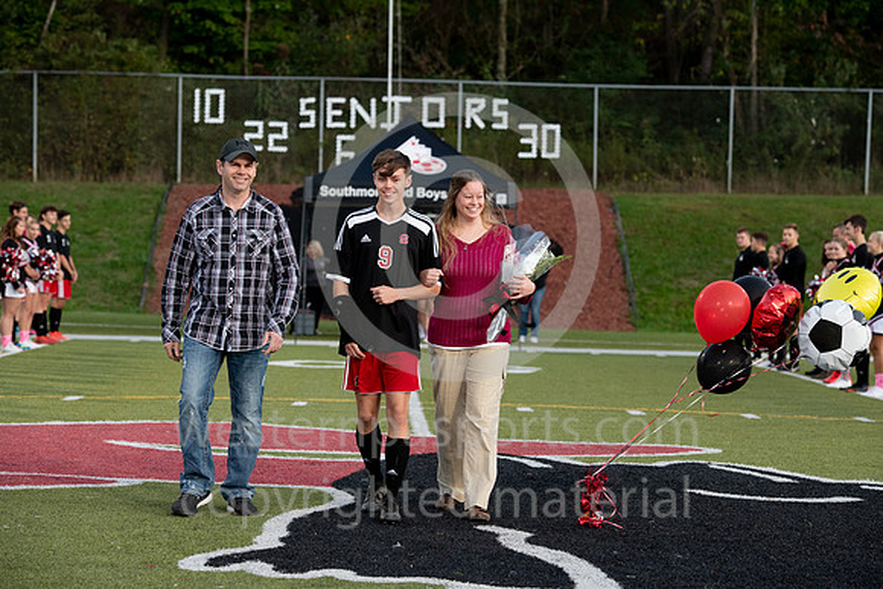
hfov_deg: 18.3
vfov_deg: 12.2
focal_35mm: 112
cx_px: 442
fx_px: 2748
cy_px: 294
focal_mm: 112
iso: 1000
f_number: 5.6
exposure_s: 1/250
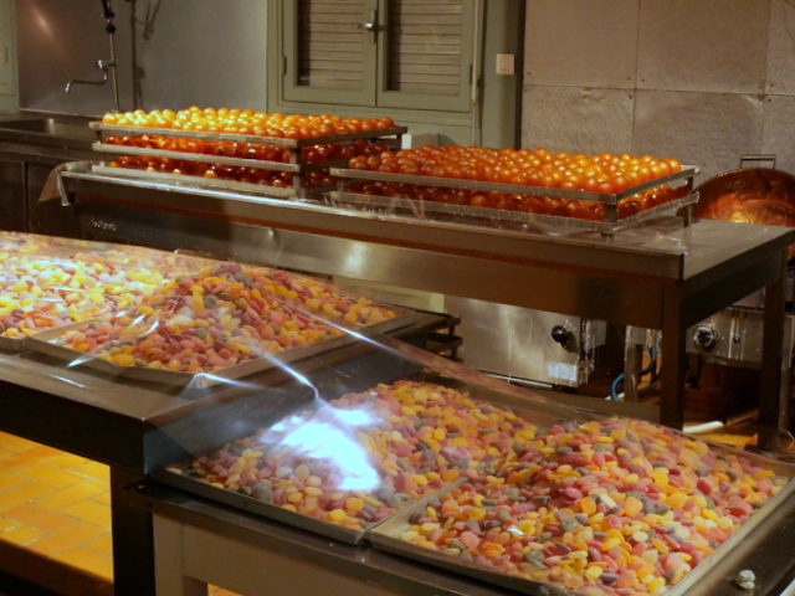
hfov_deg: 38.2
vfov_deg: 29.1
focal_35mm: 50
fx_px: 1148
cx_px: 398
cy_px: 298
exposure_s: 1/60
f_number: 5.2
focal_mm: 25
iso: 3200
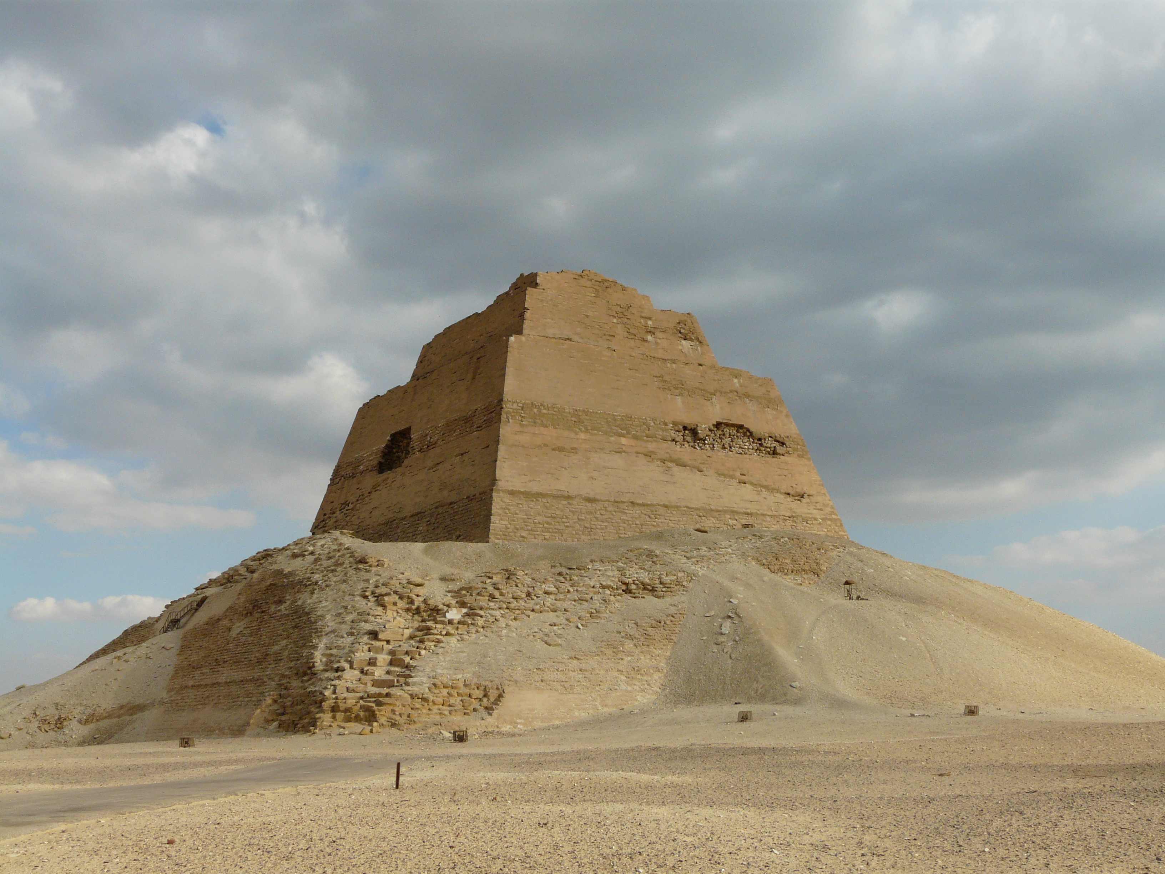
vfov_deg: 35.1
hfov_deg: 45.8
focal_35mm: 41
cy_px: 437
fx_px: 1380
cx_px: 582
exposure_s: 1/500
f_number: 6.3
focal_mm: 6.7
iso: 100
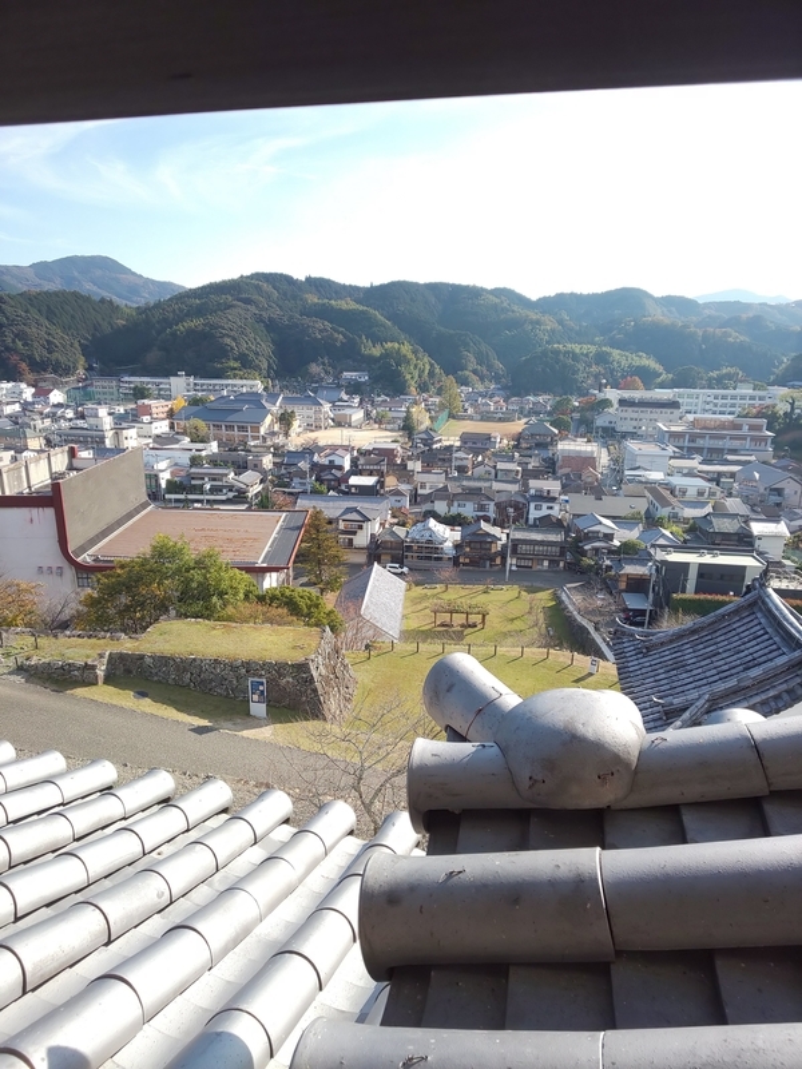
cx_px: 401
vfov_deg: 81.7
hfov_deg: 66.0
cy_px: 534
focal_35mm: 20
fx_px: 618
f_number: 1.94
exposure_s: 1/460
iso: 28
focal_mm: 3.45
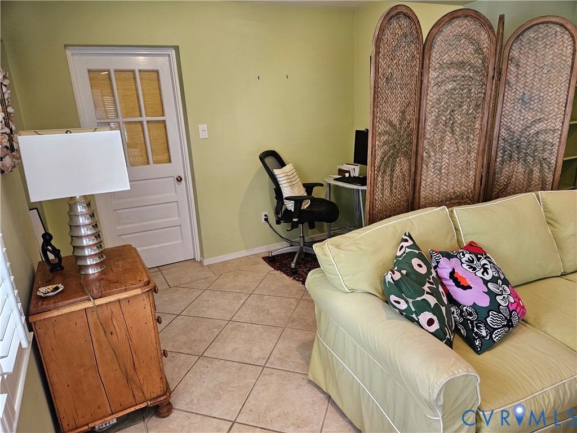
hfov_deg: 73.9
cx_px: 288
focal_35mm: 23
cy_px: 216
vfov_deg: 58.9
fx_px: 383
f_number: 1.8
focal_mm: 5.4
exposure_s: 1/120
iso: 200
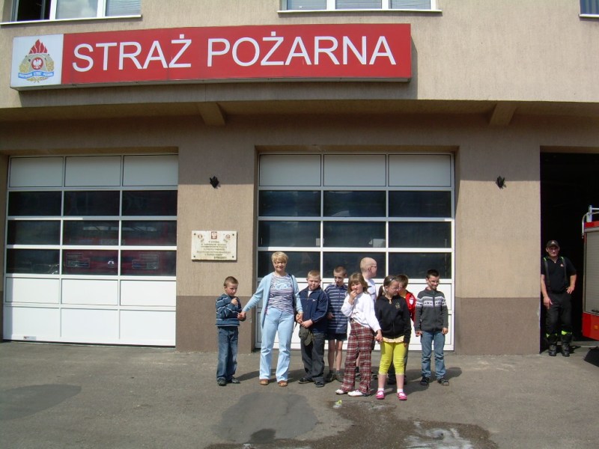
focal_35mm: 38
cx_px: 300
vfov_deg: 37.7
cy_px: 224
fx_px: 658
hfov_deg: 49.0
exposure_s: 1/420
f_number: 4.6
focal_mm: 6.3
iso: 50
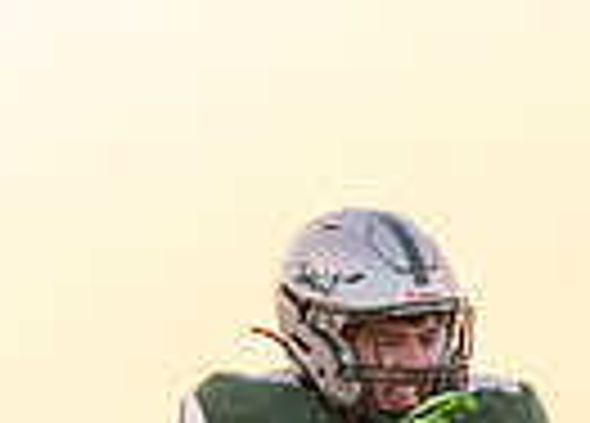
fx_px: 23714
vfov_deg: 1.0
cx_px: 1212
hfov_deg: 1.4
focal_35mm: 1413
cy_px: 806
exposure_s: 1/1250
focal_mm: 200
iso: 640
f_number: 2.8
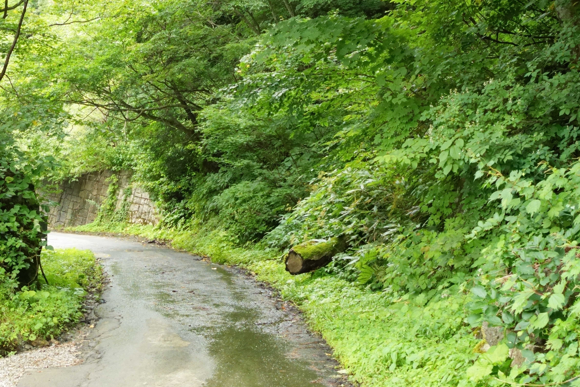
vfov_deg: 21.9
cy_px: 147
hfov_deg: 31.7
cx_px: 135
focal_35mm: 62
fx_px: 999
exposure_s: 1/125
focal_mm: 40
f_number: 8
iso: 8000
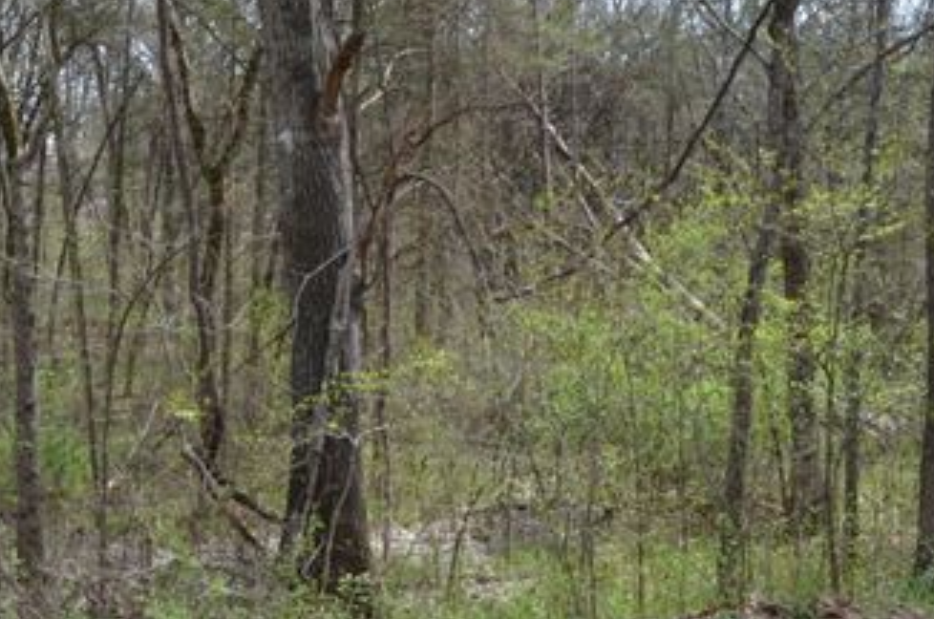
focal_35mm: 46
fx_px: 1191
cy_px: 320
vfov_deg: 29.1
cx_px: 367
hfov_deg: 42.6
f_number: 8
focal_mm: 20
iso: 200
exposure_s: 1/250
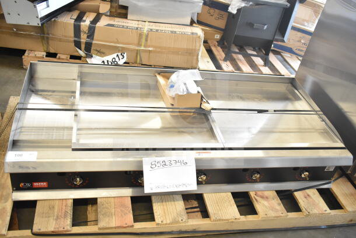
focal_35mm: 33
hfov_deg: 57.2
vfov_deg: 40.0
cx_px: 178
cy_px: 119
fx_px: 326
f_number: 3.8
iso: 1600
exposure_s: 1/60
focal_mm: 22
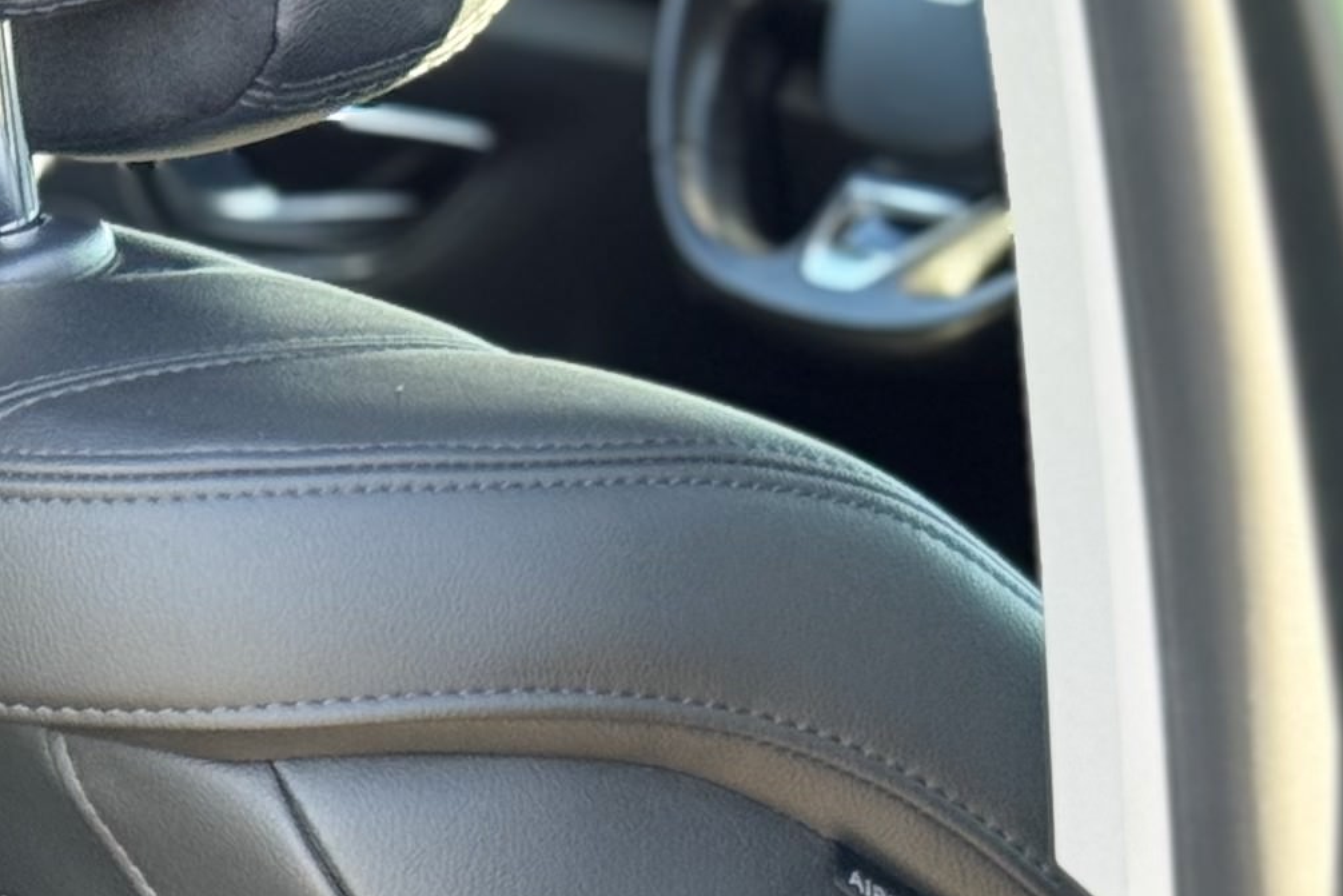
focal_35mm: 200
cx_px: -813
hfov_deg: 9.9
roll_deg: +2.4
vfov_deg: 6.6
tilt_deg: -21.1
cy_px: 1859
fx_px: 7462
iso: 100
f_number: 1.78
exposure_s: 1/127
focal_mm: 6.76
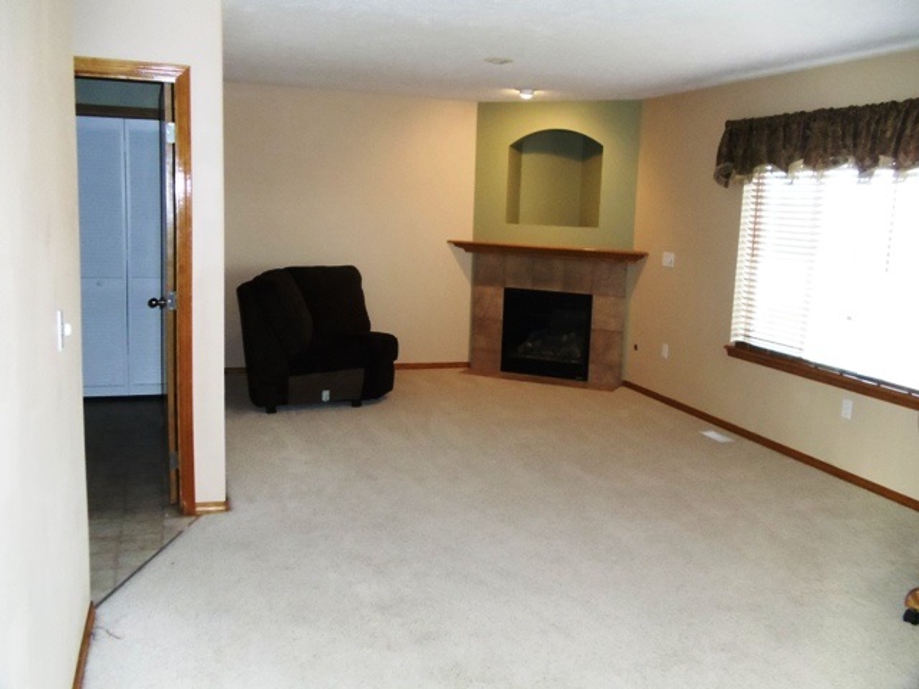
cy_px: 344
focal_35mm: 44
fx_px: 1168
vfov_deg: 32.9
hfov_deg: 42.9
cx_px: 460
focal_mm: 6
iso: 800
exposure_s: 1/30
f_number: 3.5
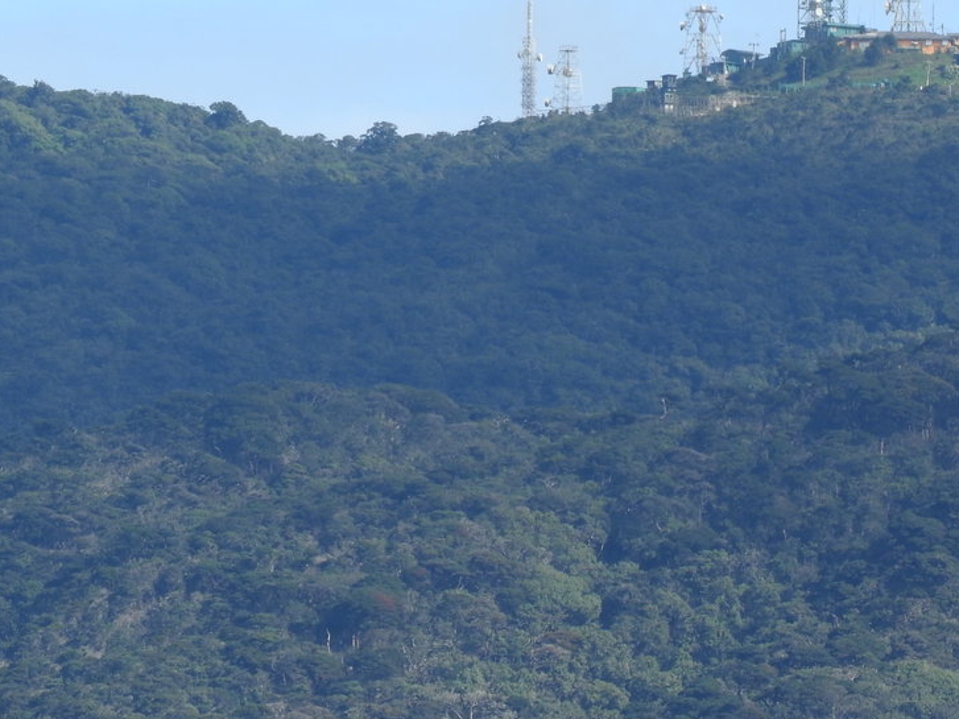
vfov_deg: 1.8
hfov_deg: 2.4
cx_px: 563
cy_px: 182
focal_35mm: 825
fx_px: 22852
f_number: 5.6
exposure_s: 1/400
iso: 100
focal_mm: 89.6
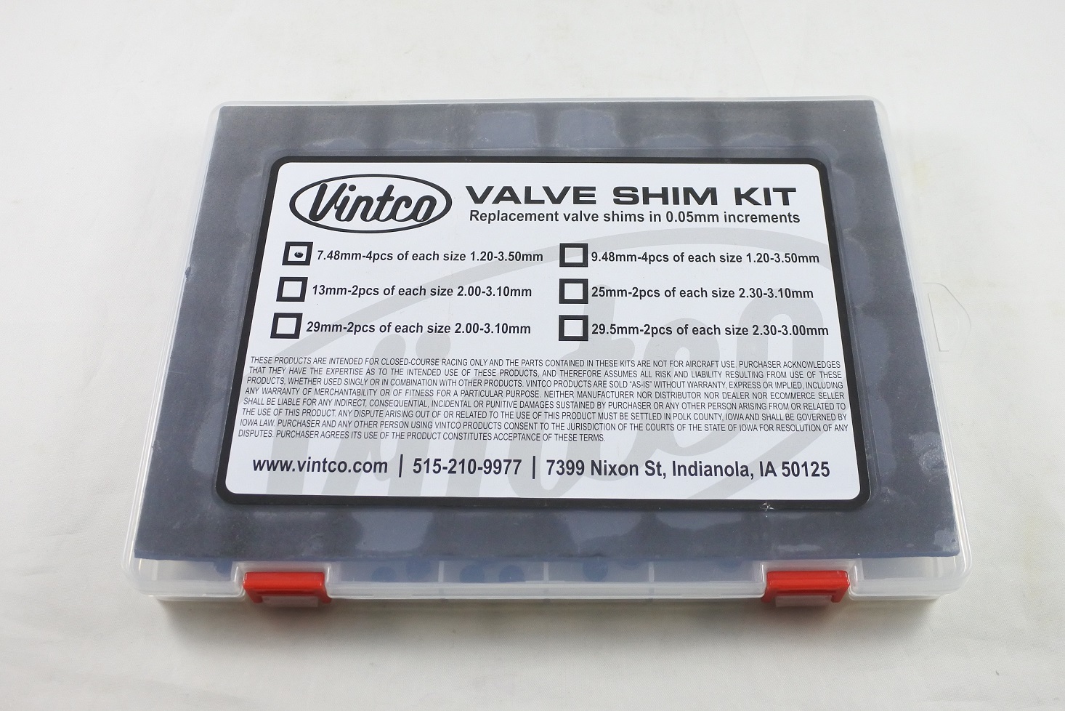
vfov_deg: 45.0
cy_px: 356
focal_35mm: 29
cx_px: 532
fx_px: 858
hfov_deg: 63.6
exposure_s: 1/125
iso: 400
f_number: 3.5
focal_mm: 10.8
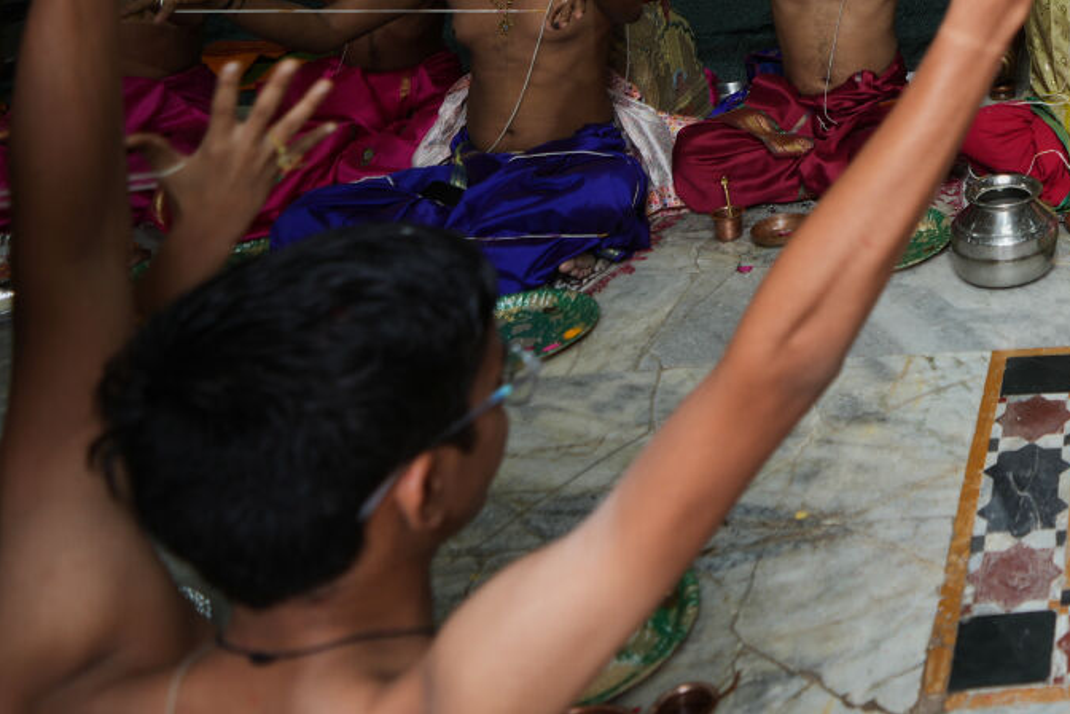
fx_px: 1248
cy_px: -109
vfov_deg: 28.4
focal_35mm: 42
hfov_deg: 35.4
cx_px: 1313
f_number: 2.8
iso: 100
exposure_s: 1/40
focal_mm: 16
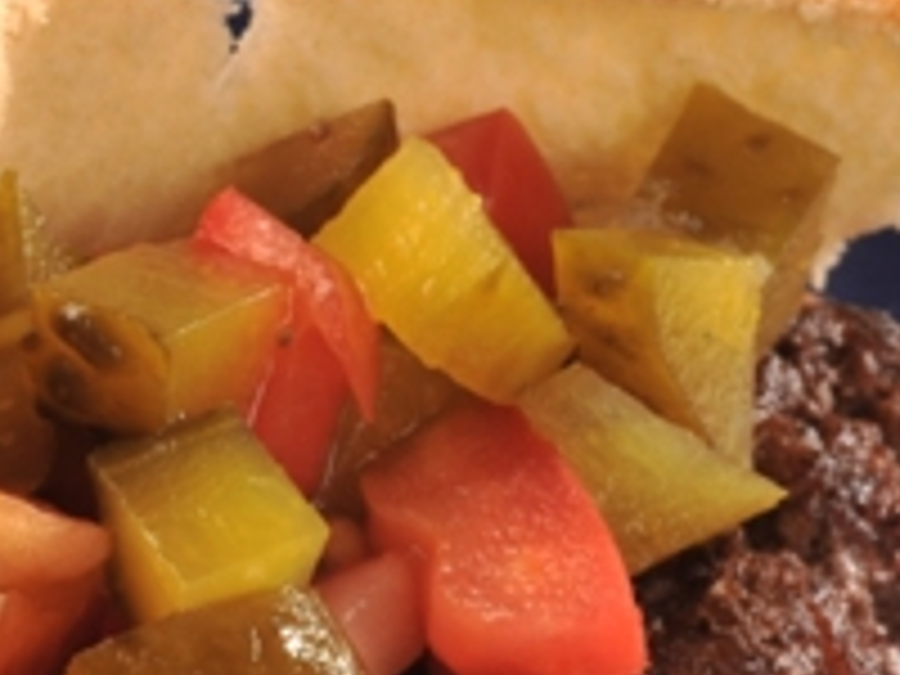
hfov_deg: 4.6
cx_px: -160
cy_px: 369
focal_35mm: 429
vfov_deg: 3.5
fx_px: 11154
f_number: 22
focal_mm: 105
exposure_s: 1/250
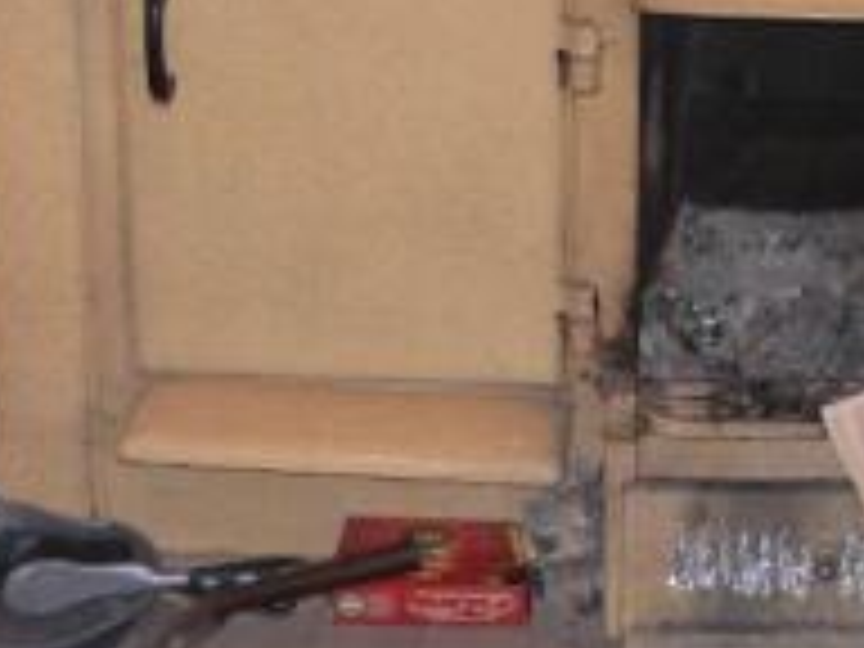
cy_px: -119
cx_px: 709
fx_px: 2571
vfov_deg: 14.0
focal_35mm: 103
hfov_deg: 18.9
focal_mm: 6.3
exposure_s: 1/30
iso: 160
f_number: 2.8
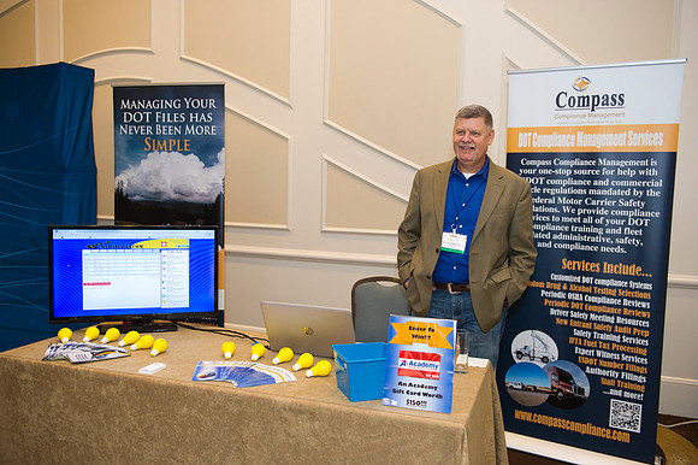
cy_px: 232
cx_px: 349
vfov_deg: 42.3
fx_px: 601
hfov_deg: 60.3
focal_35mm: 31
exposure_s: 1/125
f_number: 3.5
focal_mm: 31
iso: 800
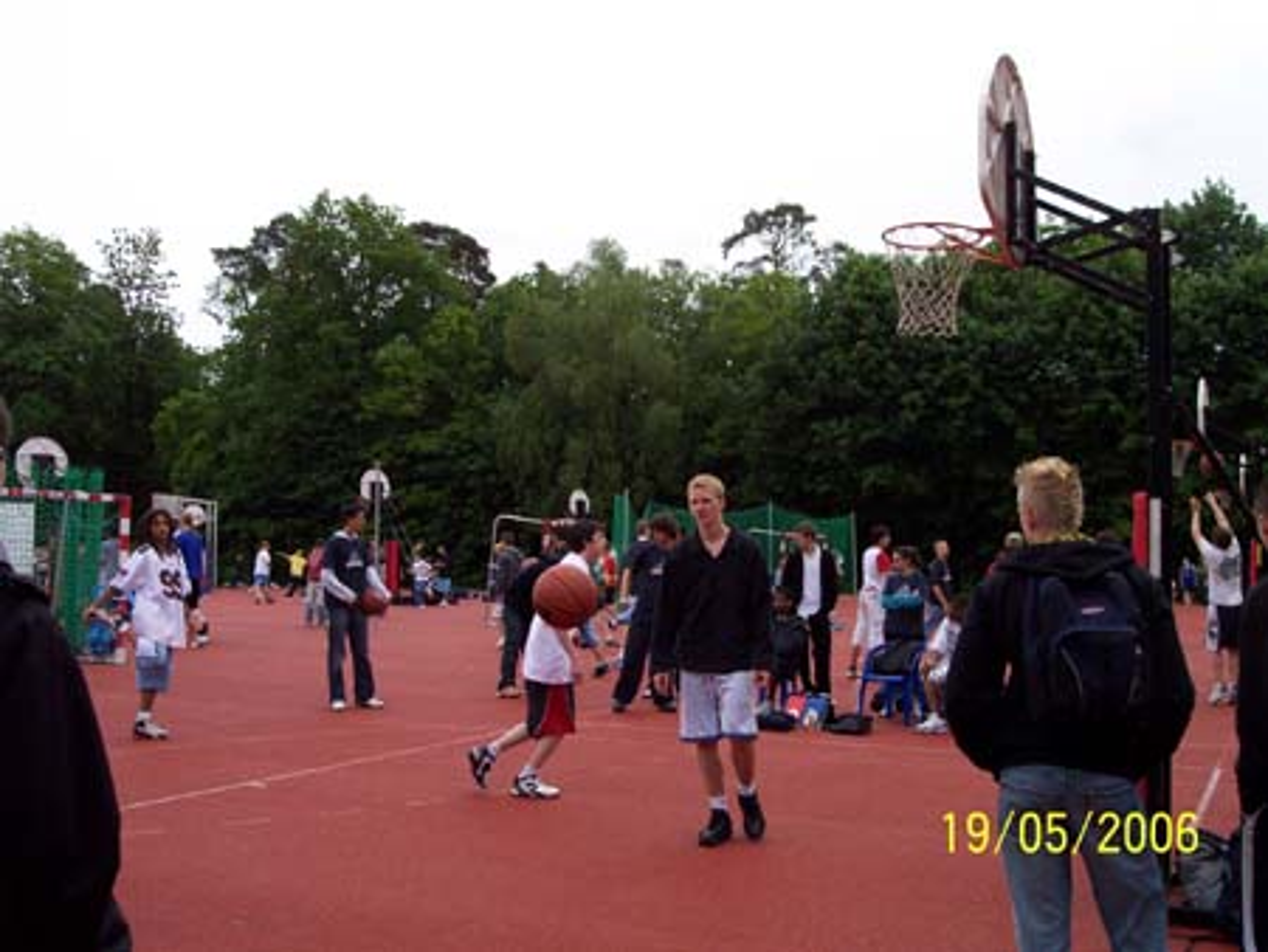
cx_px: 634
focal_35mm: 38
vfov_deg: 37.8
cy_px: 476
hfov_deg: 49.0
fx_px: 1393
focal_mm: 8
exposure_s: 1/700
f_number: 4.8
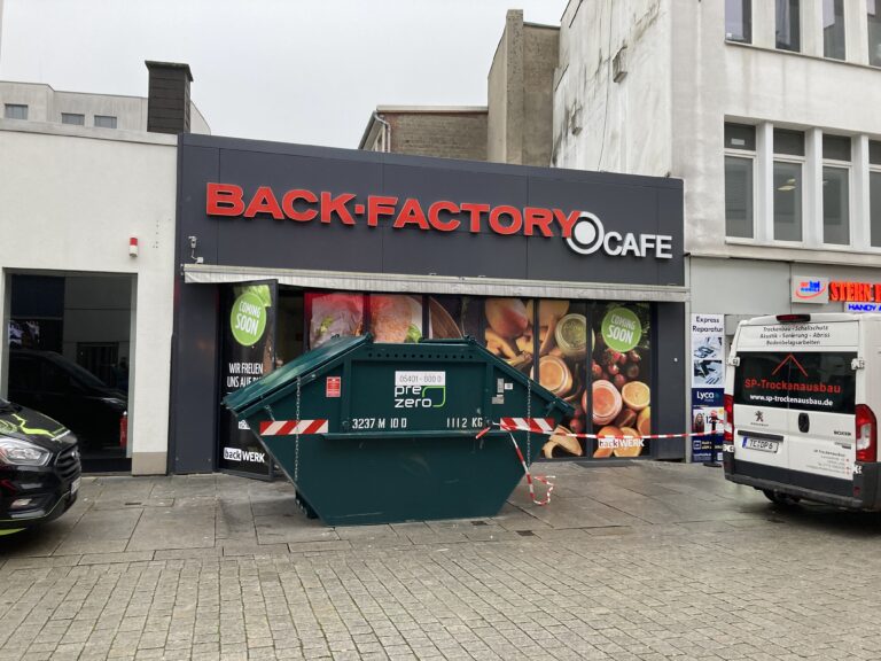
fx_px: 713
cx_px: 440
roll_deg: -0.6
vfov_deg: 49.7
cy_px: 330
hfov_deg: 63.4
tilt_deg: +4.2
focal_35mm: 28
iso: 80
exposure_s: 1/119
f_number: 1.8
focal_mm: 3.99
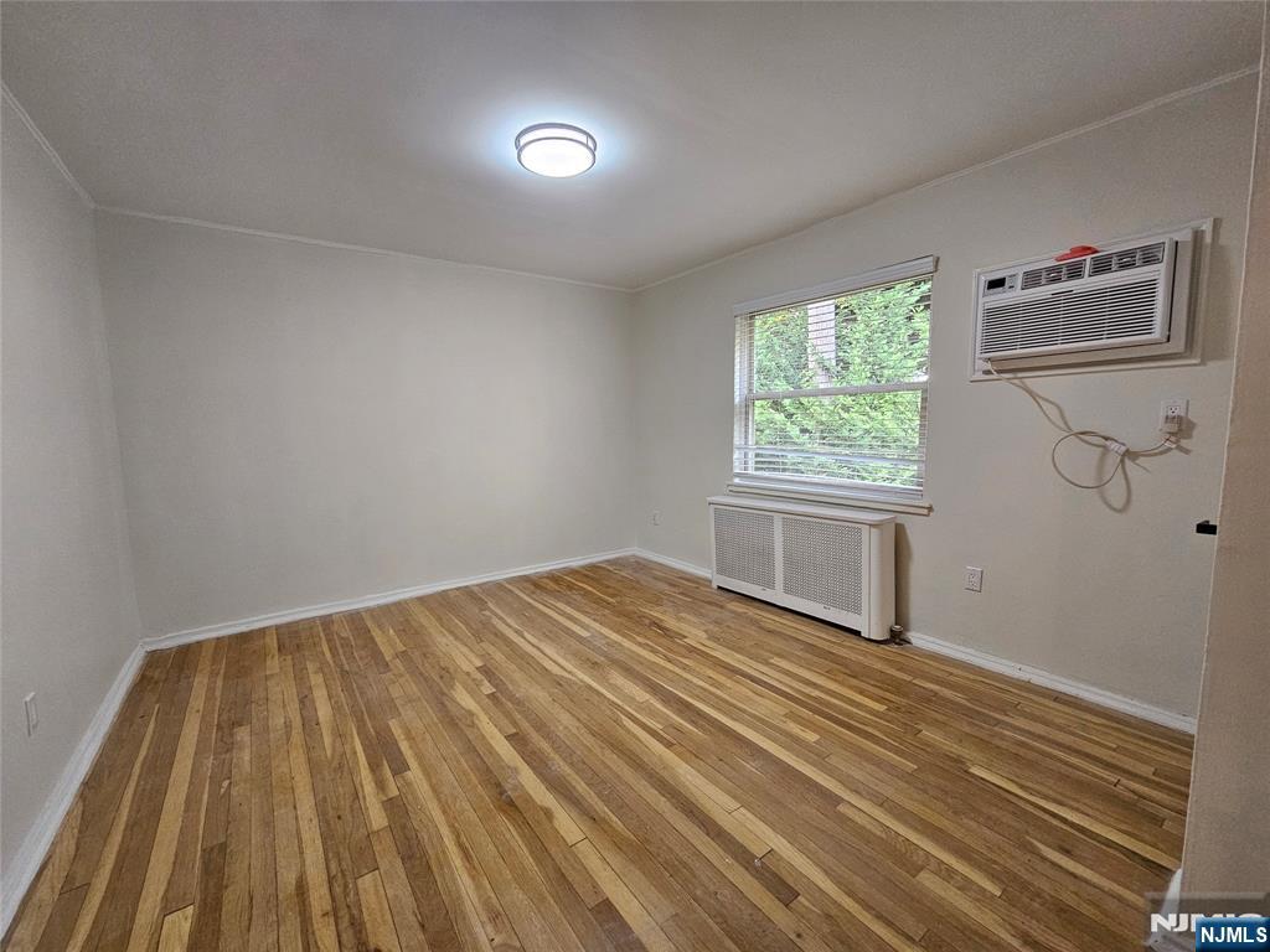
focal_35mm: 13
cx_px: 635
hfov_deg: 106.2
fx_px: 477
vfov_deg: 89.9
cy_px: 476
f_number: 2.2
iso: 320
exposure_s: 1/60
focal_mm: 2.2
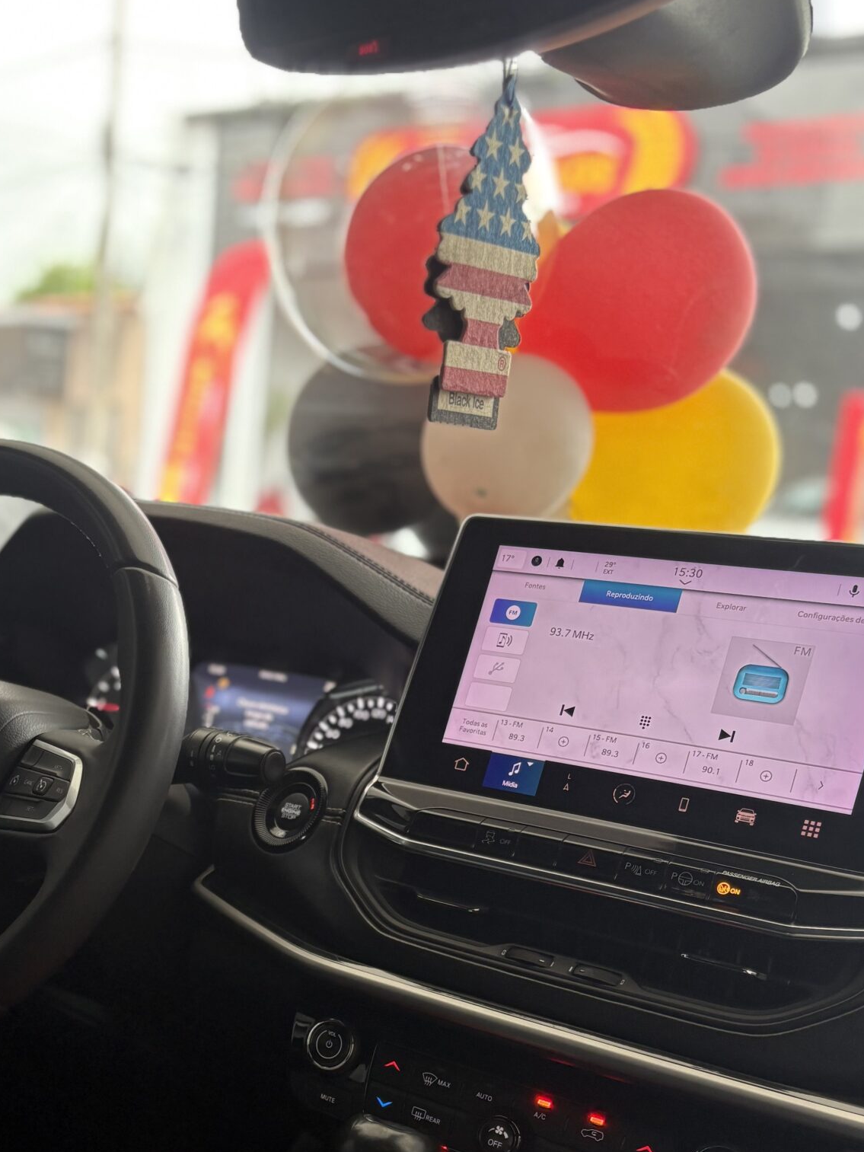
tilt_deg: -14.1
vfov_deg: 41.6
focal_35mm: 44
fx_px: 1464
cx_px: 161
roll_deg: -4.1
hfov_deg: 31.9
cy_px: 869
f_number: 1.6
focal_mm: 5.96
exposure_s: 1/59
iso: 100
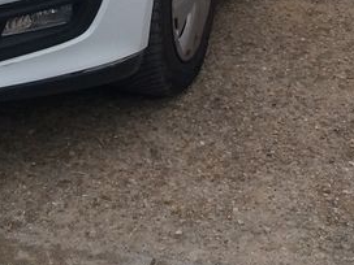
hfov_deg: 18.9
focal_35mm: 103
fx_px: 1053
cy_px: -123
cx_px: 83
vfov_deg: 13.6
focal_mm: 3.7
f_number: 1.9
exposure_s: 1/100
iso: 80
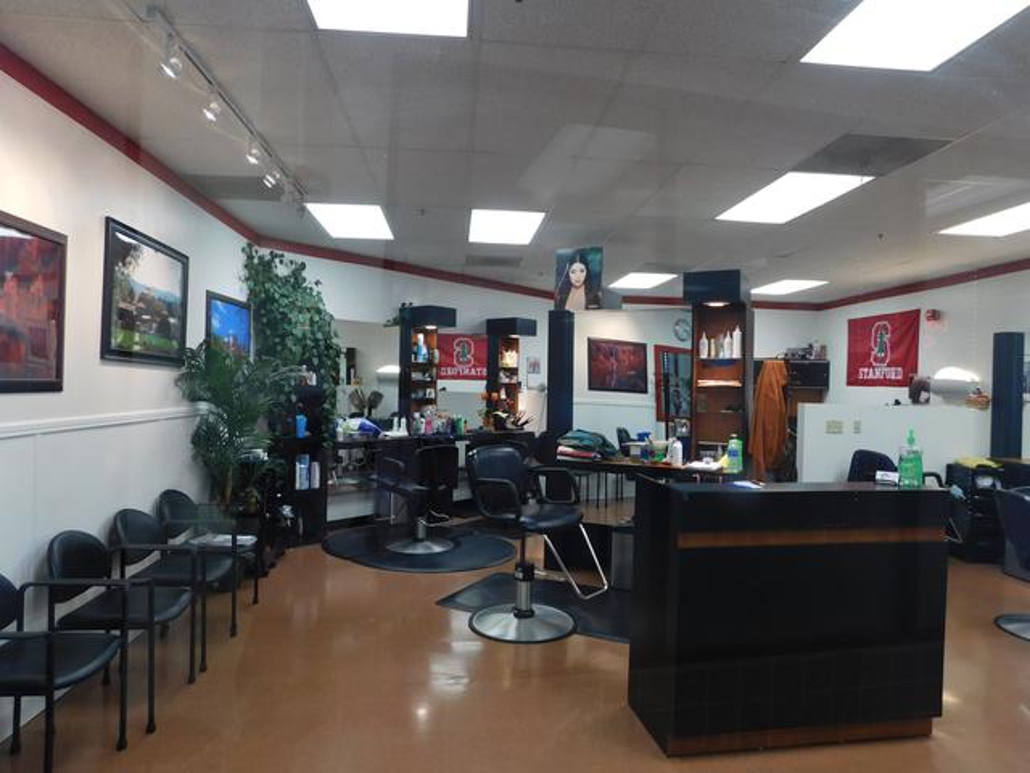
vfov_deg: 58.9
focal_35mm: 23
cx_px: 515
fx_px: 684
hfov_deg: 73.9
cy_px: 386
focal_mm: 4
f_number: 3
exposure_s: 1/30
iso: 140
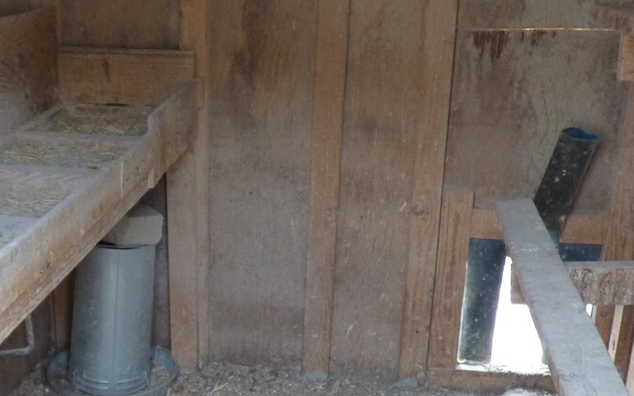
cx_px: 151
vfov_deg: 25.7
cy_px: 274
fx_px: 864
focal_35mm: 50
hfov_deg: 39.1
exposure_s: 1/60
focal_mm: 3.58
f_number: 2.8
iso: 320
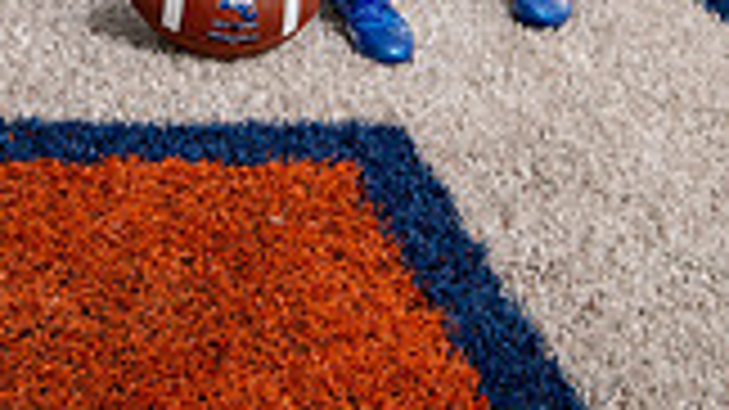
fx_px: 1353
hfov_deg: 30.1
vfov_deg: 13.8
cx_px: 320
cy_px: -478
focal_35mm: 70
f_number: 8
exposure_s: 1/250
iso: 100
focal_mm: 24
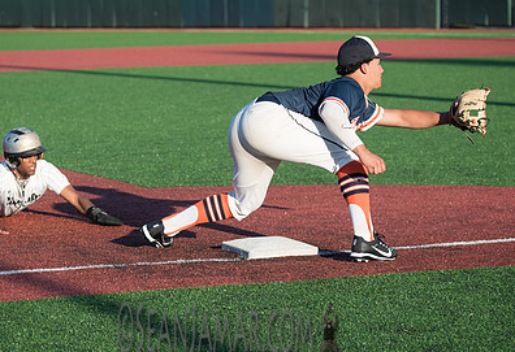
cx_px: 188
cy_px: 253
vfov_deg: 9.8
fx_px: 2062
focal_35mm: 143
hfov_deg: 14.2
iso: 200
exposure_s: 1/1250
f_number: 4
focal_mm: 80
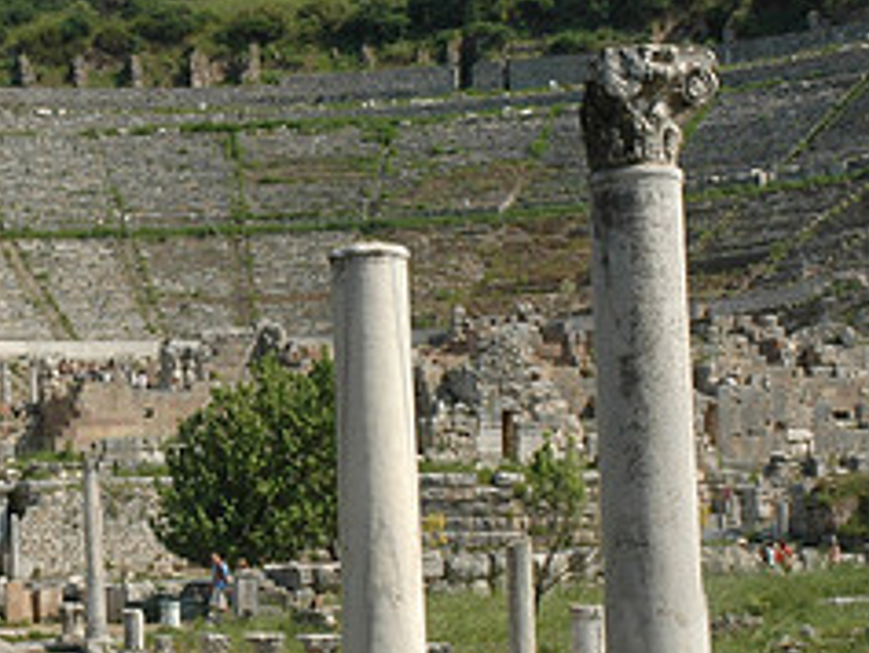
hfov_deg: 19.1
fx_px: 2566
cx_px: 213
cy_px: 409
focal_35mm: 102
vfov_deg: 14.5
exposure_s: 1/100
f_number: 18
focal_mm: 29
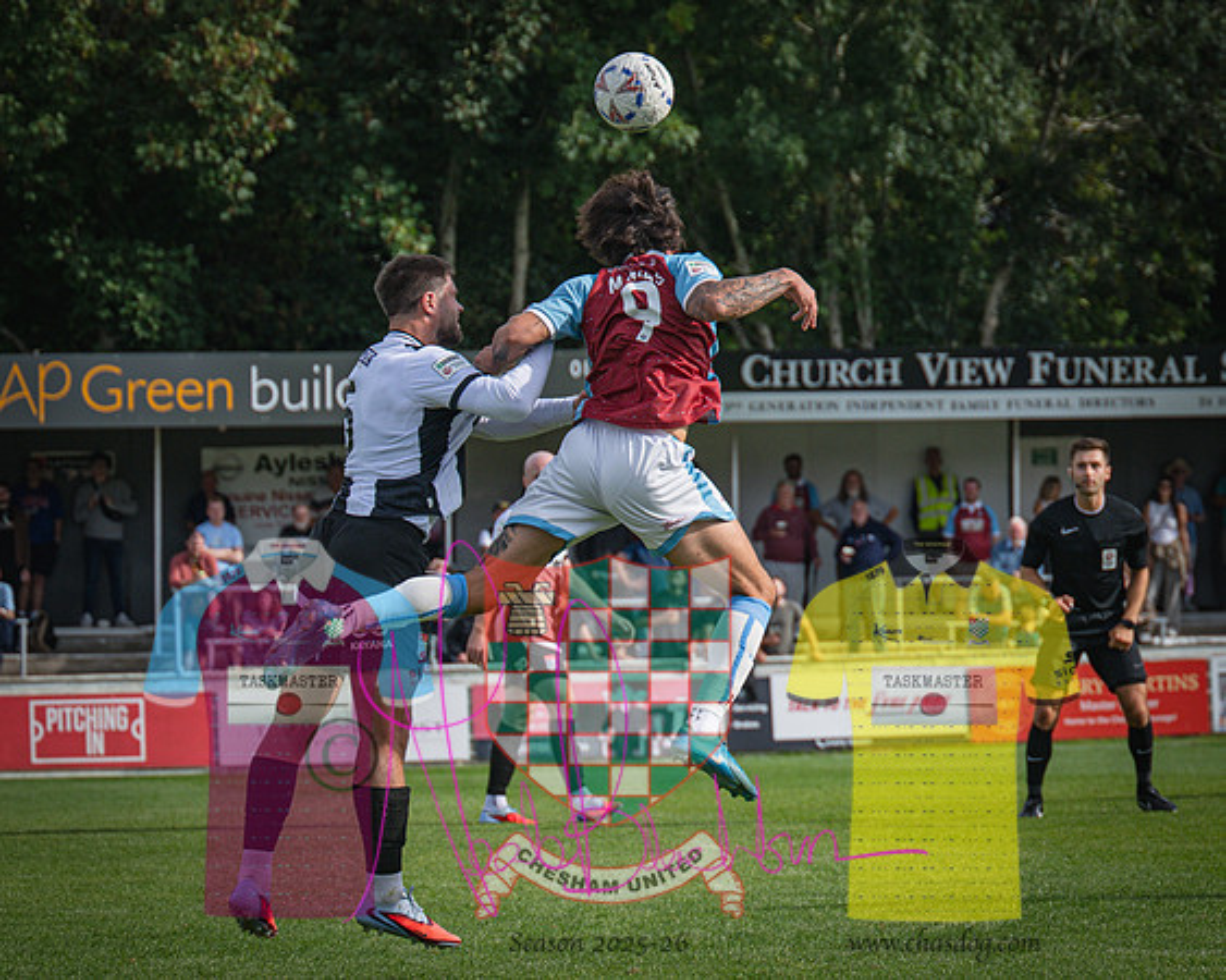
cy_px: 496
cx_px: 778
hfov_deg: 9.6
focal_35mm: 201
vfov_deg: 7.7
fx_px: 7308
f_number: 4
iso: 200
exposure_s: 1/1600
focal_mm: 100
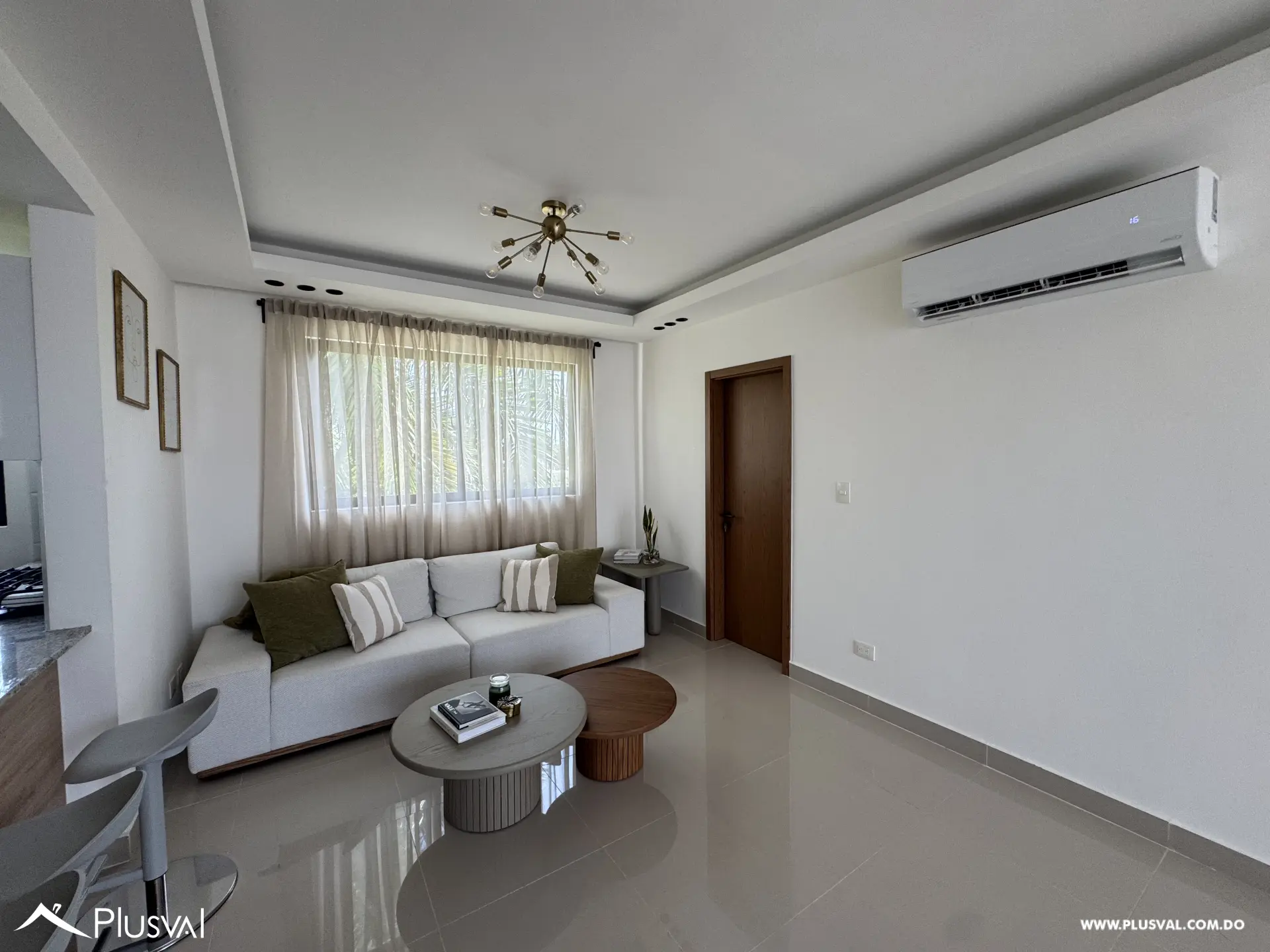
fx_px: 514
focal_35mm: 14
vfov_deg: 85.7
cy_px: 476
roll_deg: +0.3
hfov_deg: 102.1
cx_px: 635
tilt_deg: -2.4
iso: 80
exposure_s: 1/120
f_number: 2.2
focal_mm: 2.22
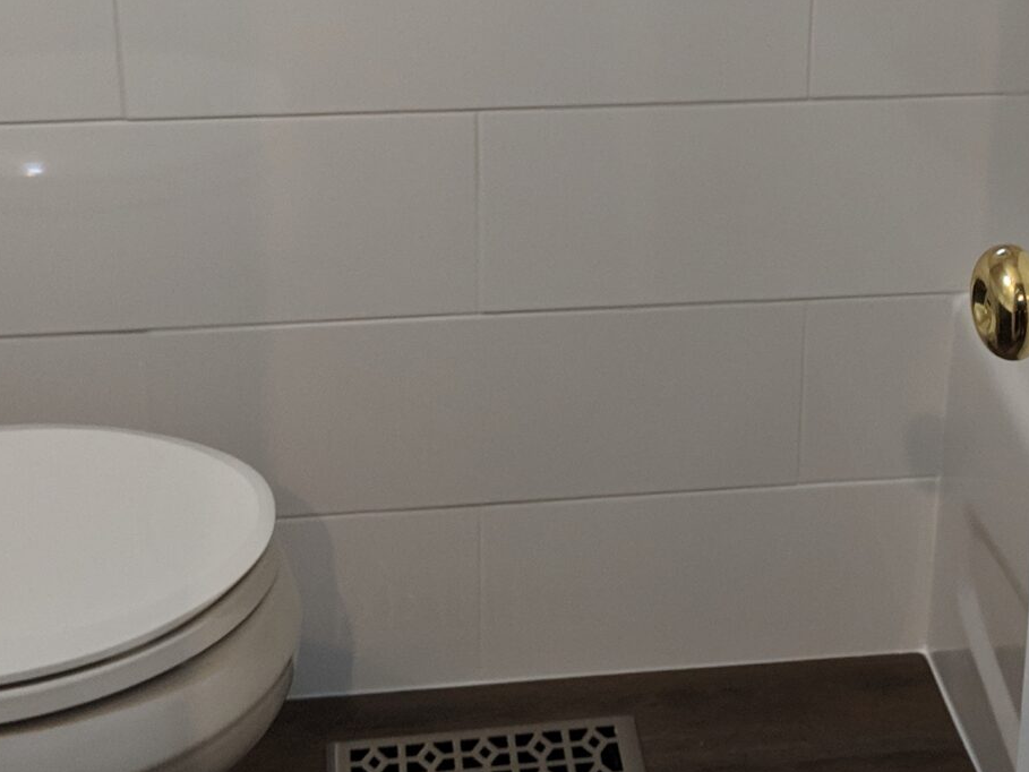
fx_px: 2259
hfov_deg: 25.5
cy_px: 141
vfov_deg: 19.2
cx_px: 709
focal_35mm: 76
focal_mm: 4.44
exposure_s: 1/120
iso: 242
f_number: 1.8
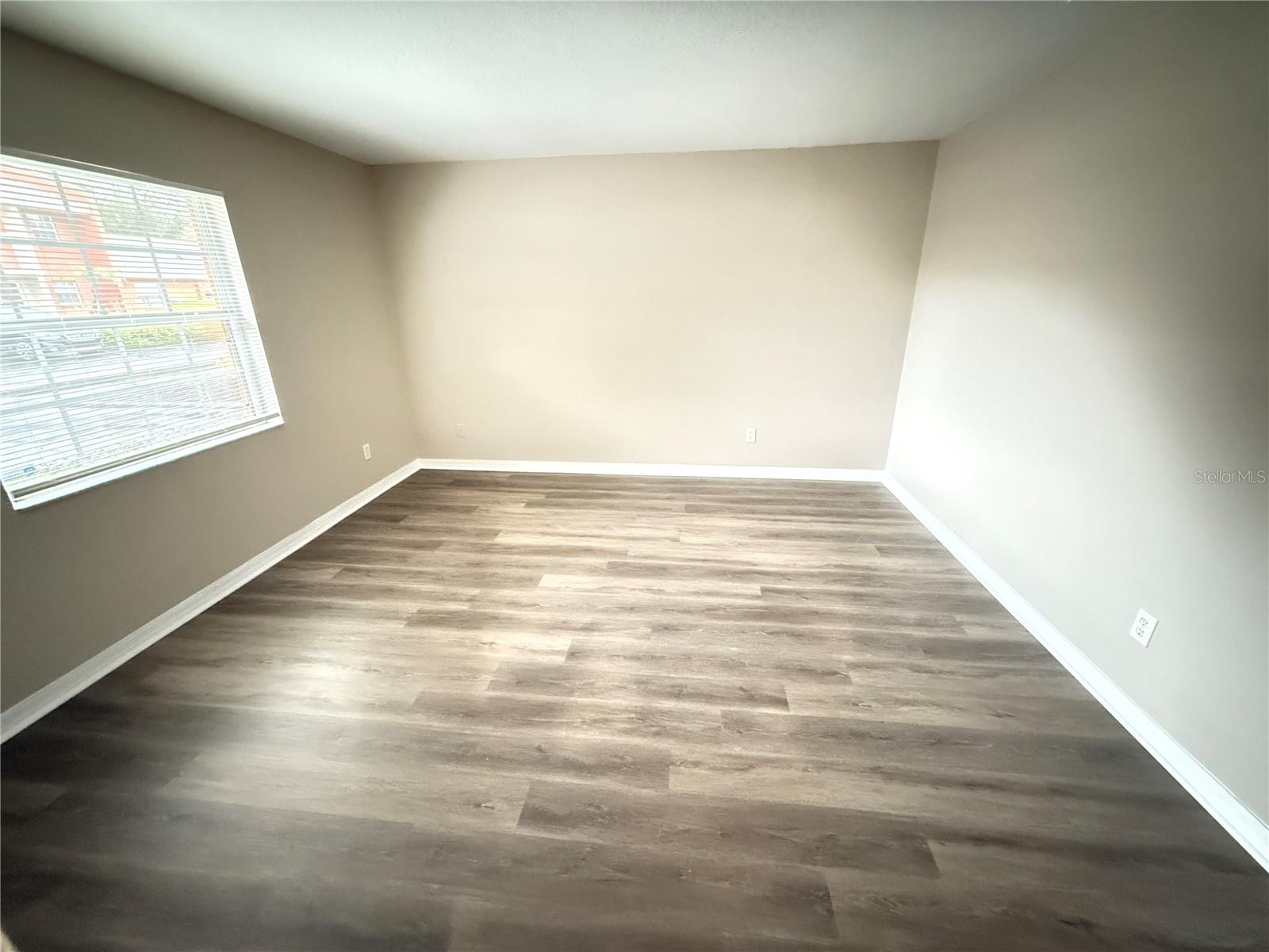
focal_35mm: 14
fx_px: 513
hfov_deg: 102.1
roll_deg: +0.5
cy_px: 476
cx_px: 634
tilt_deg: -19.9
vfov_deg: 85.7
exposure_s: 1/15
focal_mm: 2.22
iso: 3200
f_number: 2.2
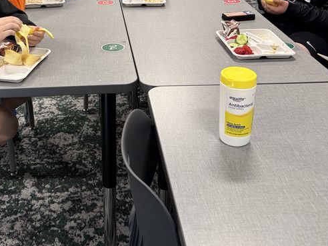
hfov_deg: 37.8
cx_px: 113
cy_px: 22
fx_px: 474
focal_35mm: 50
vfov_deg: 28.0
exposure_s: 1/100
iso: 200
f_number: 1.78
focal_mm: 6.76
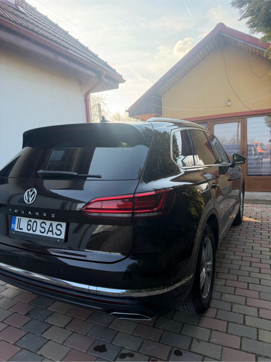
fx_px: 251
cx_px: 136
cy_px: 181
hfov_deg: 56.8
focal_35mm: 24
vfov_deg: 71.6
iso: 80
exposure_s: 1/649
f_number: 1.78
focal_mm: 6.76
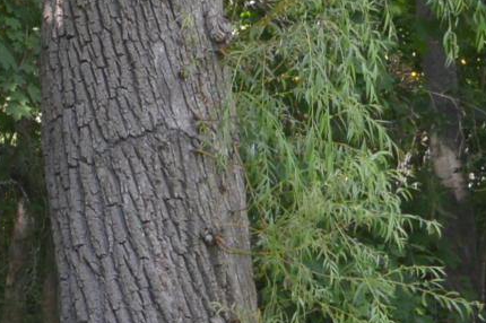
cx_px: -326
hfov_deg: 6.9
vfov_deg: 4.7
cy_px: 451
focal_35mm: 293
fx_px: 3952
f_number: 5.6
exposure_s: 1/125
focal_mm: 28
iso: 200
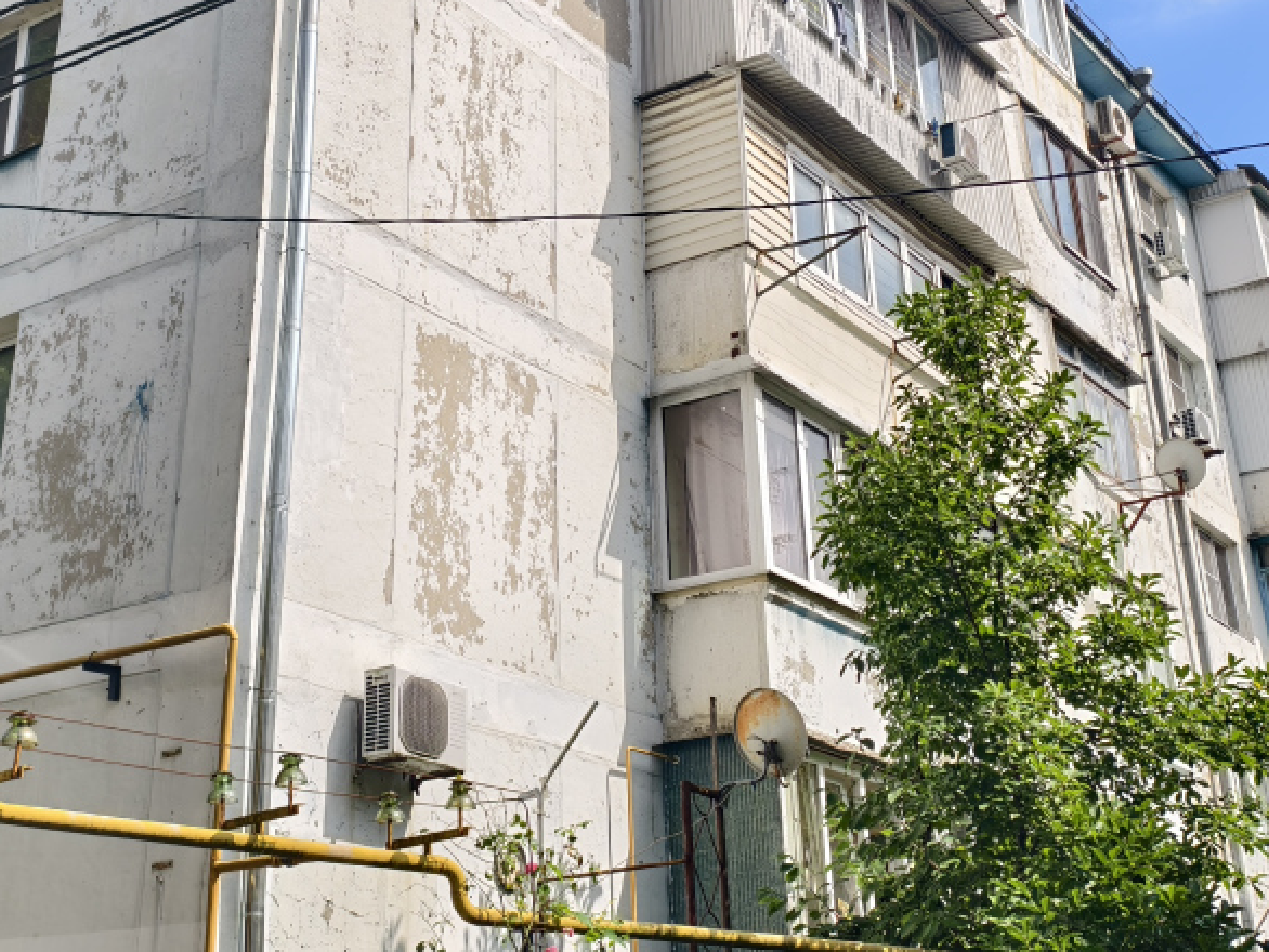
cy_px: 174
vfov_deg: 27.9
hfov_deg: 37.3
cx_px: 485
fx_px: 1870
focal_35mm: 51
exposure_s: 1/4082
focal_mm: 6.54
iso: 72
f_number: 1.57
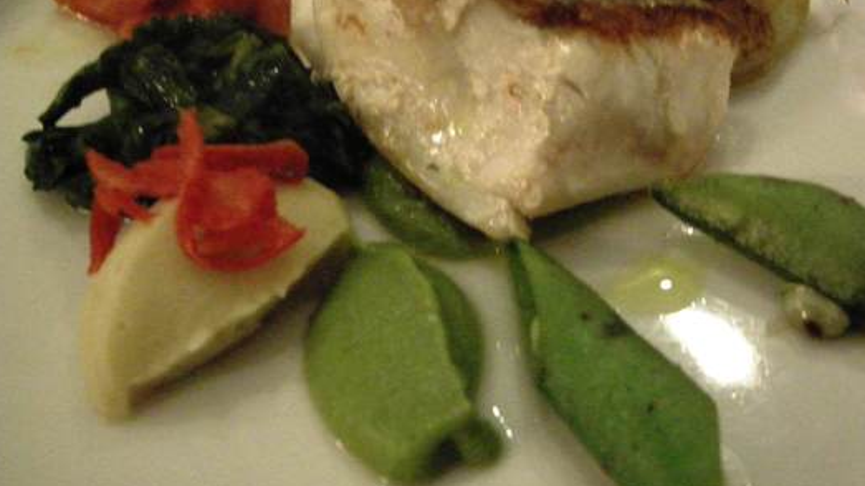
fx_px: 1101
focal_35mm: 48
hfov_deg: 42.7
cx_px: 521
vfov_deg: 24.8
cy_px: 179
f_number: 2.7
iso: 1600
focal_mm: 7.5
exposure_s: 1/30
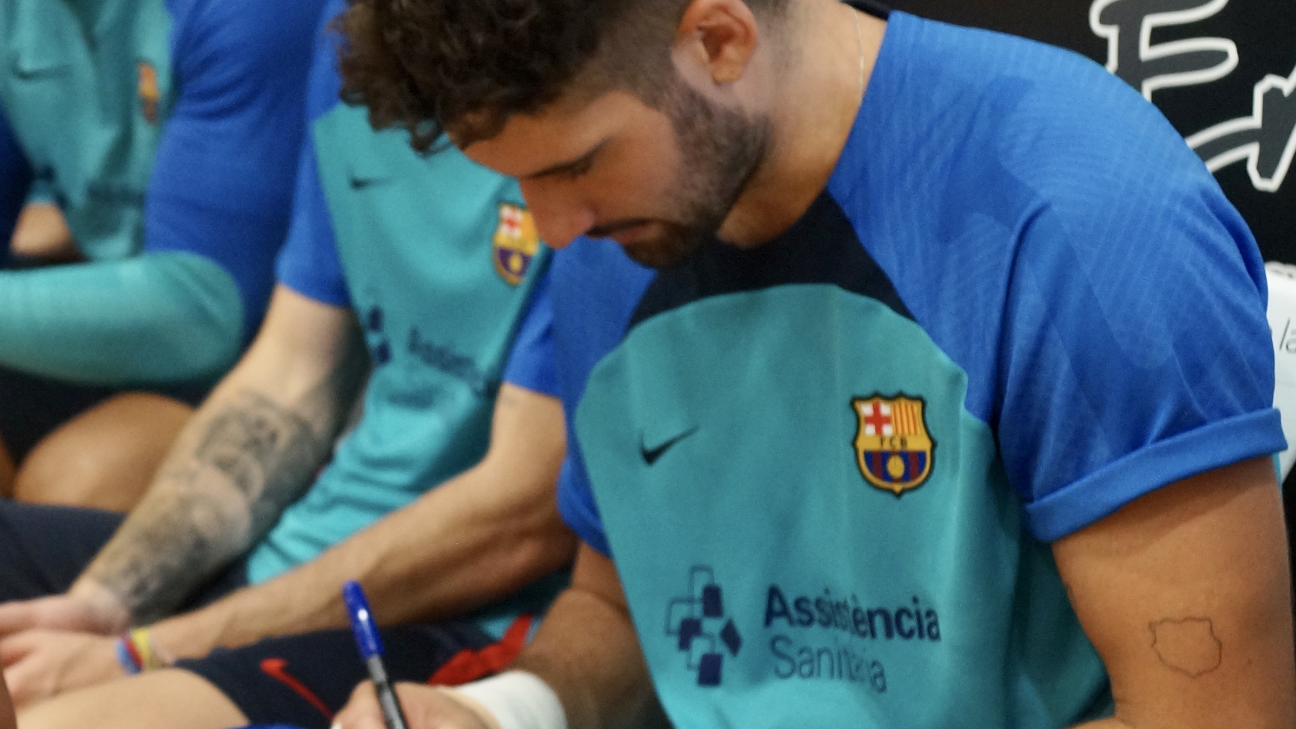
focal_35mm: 129
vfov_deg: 9.4
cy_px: 400
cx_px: 262
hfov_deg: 16.5
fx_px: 4433
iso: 1600
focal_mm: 50
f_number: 4.5
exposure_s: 1/160
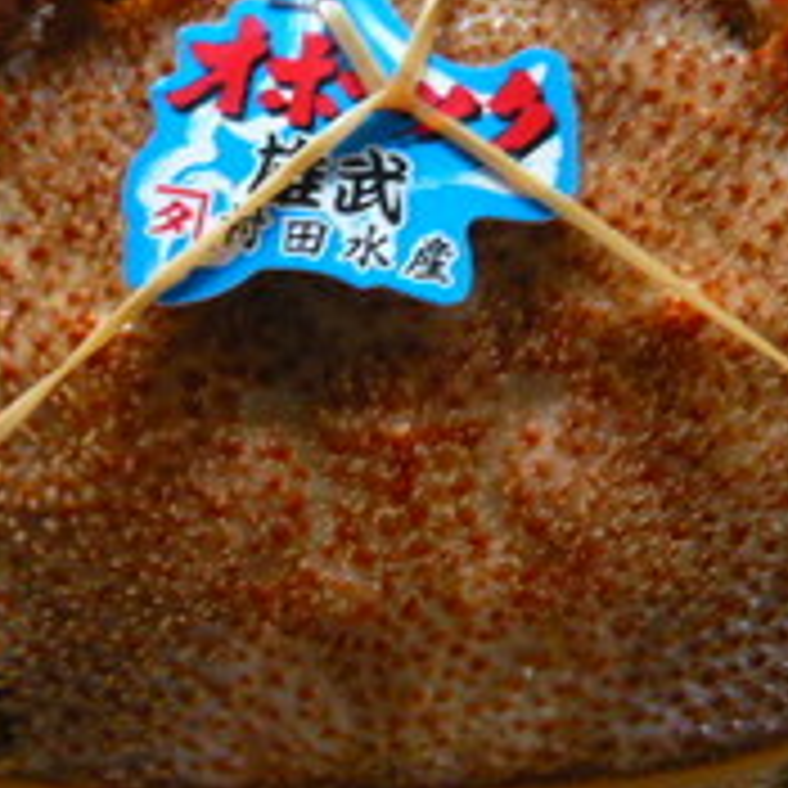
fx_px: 1803
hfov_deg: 24.6
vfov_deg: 24.6
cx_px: 329
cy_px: 290
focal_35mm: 70
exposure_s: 1/8
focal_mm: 5.5
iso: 400
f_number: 2.8
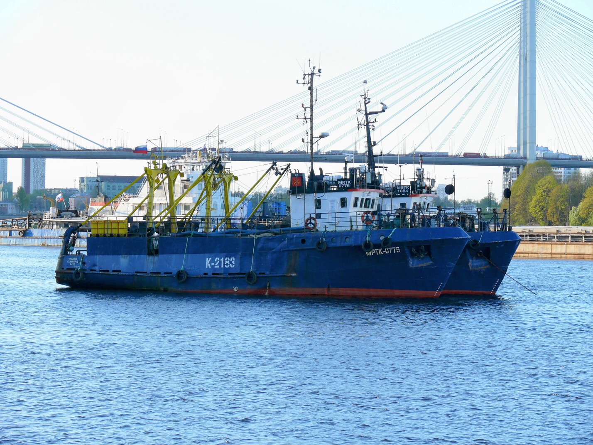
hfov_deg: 13.7
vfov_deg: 10.3
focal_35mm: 144
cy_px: 222
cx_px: 296
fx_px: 2467
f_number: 4
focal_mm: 30.5
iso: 100
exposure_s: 1/200
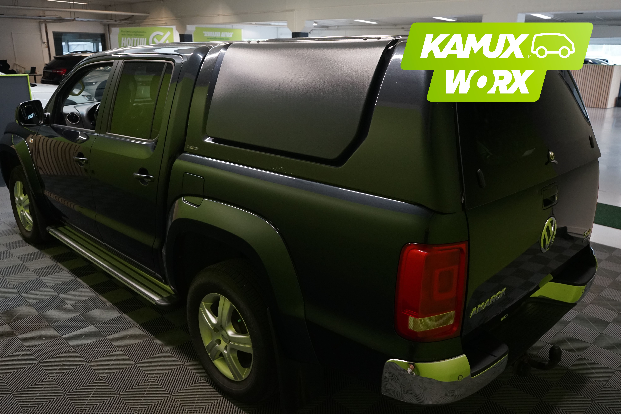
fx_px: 500
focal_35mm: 29
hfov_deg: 63.7
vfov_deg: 45.0
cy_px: 207
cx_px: 310
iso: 2000
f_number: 6.3
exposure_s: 1/30
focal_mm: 29
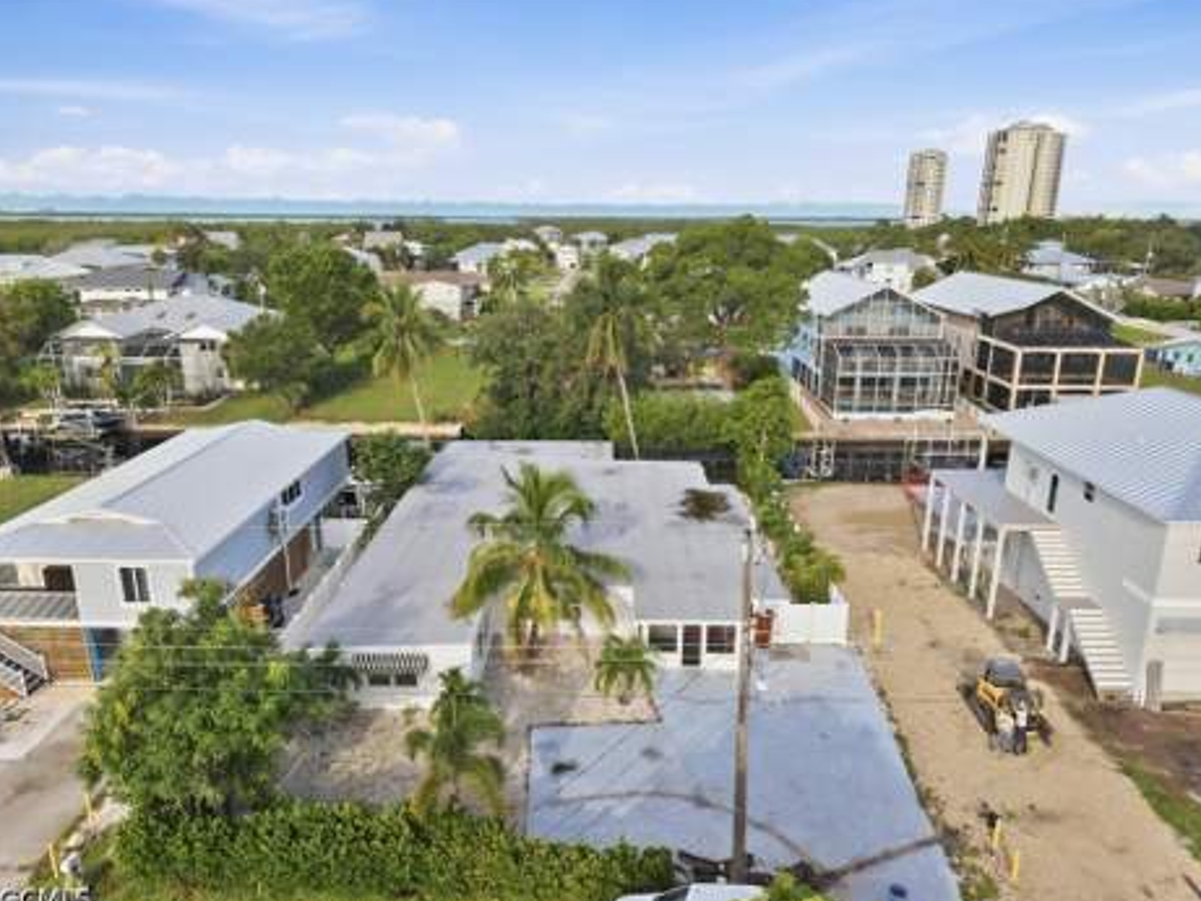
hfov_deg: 69.4
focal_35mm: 25
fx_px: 868
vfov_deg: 54.9
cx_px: 602
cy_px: 450
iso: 400
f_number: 1.8
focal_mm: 8.7
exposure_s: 1/5000
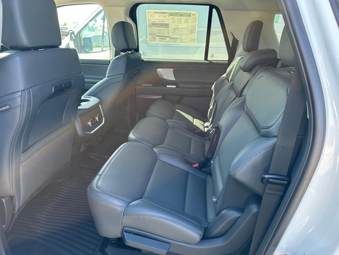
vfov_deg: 56.8
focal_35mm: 24
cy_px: 128
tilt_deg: -20.4
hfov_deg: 71.6
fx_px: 235
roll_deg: -4.0
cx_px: 170
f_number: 1.78
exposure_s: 1/145
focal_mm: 6.86
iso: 100
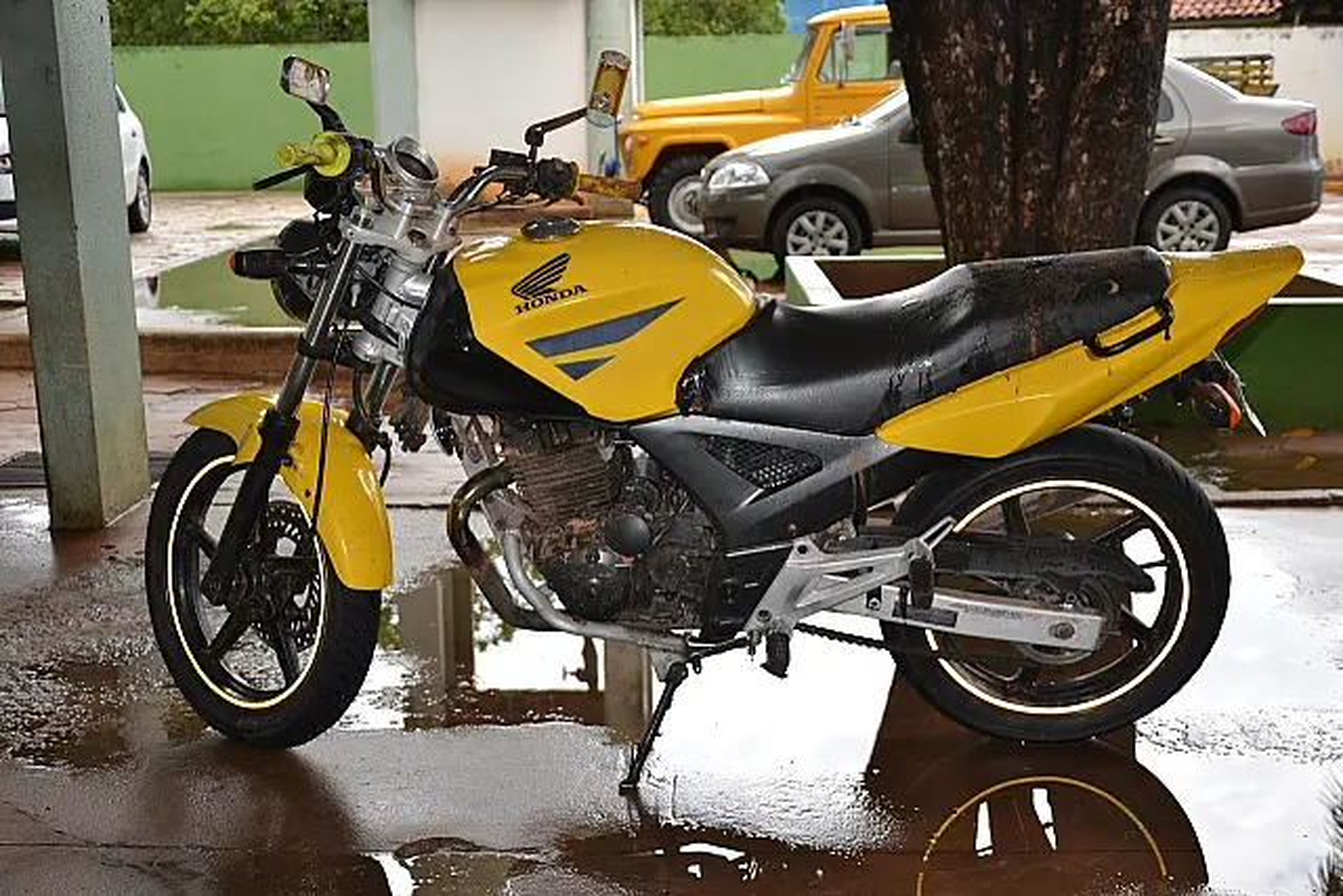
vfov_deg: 29.9
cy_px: 448
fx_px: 1679
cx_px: 672
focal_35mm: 45
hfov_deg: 43.6
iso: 110
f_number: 4.2
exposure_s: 1/125
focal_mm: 30
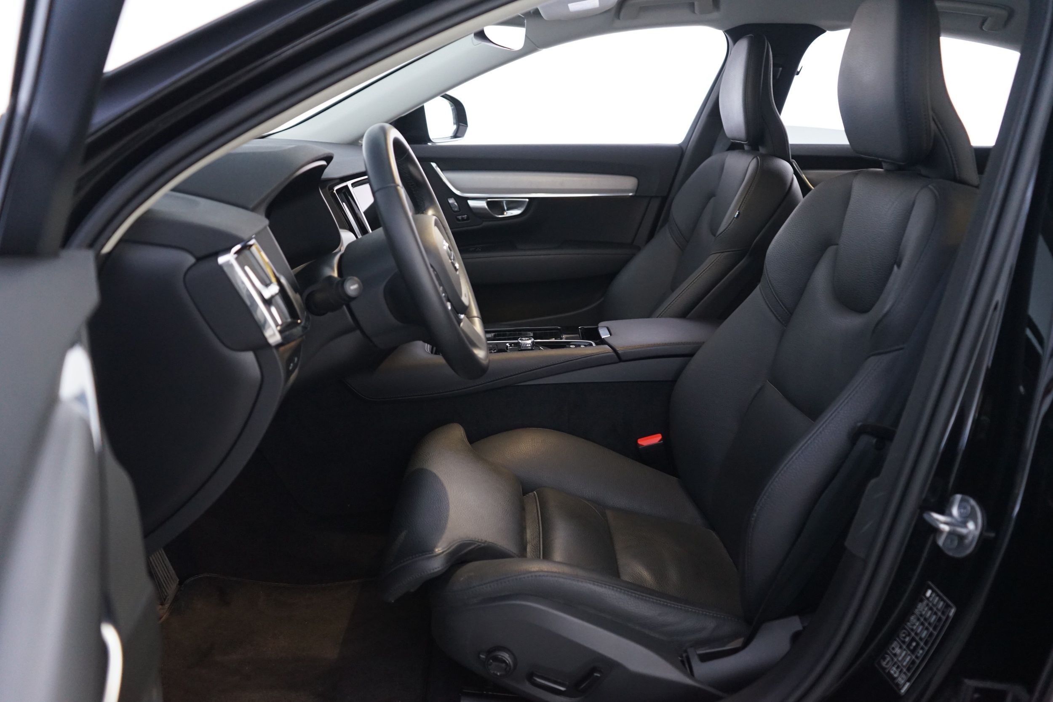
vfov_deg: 45.0
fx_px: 848
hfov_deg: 63.7
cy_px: 351
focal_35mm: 29
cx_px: 526
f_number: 3.5
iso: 2500
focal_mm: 29
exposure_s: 1/8
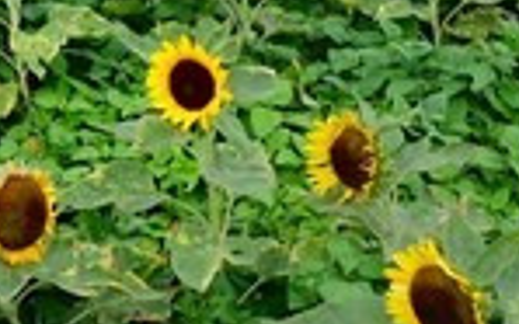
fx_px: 1569
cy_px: -118
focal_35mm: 111
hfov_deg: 16.9
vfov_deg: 11.4
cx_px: -282
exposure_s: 1/140
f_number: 4.5
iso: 400
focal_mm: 18
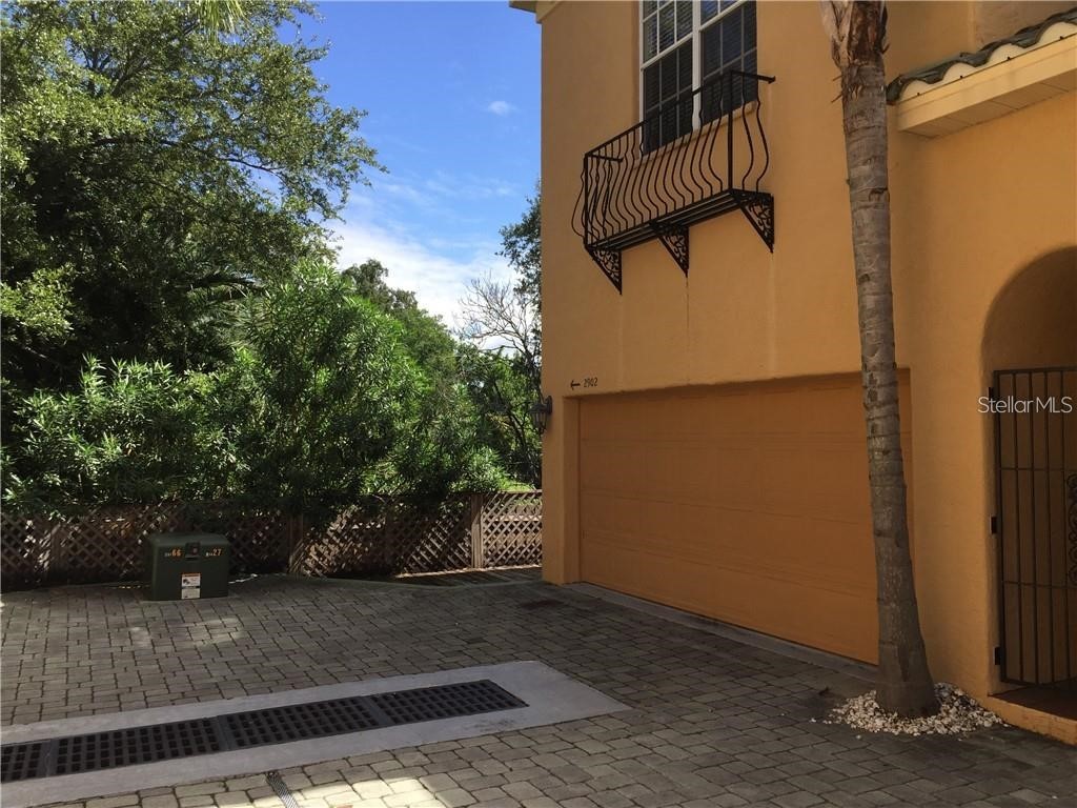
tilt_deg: +2.1
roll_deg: -1.2
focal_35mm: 29
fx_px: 902
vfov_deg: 48.2
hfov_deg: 61.7
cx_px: 538
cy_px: 404
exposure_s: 1/1041
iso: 32
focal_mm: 4.15
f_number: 2.2
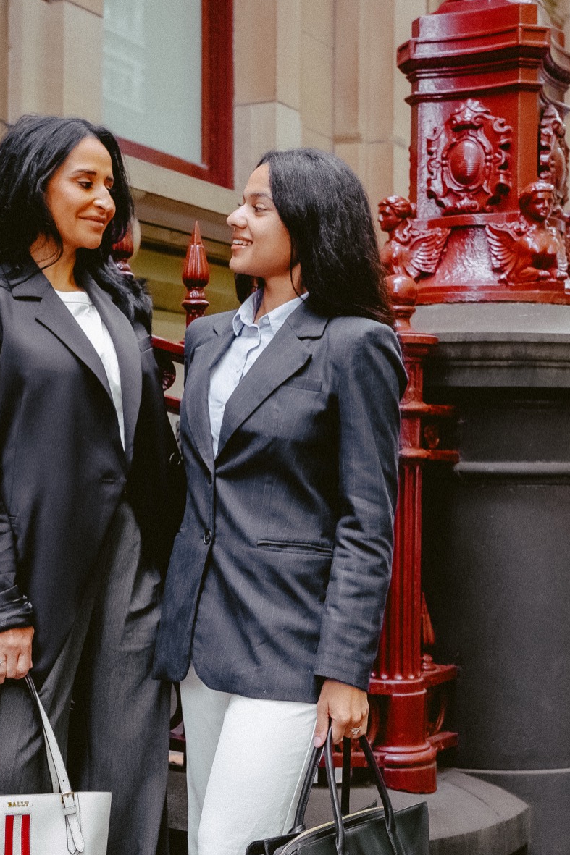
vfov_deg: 32.9
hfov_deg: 22.3
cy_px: 430
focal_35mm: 61
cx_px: 286
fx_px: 1449
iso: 12800
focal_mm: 40
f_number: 4.5
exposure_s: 1/100
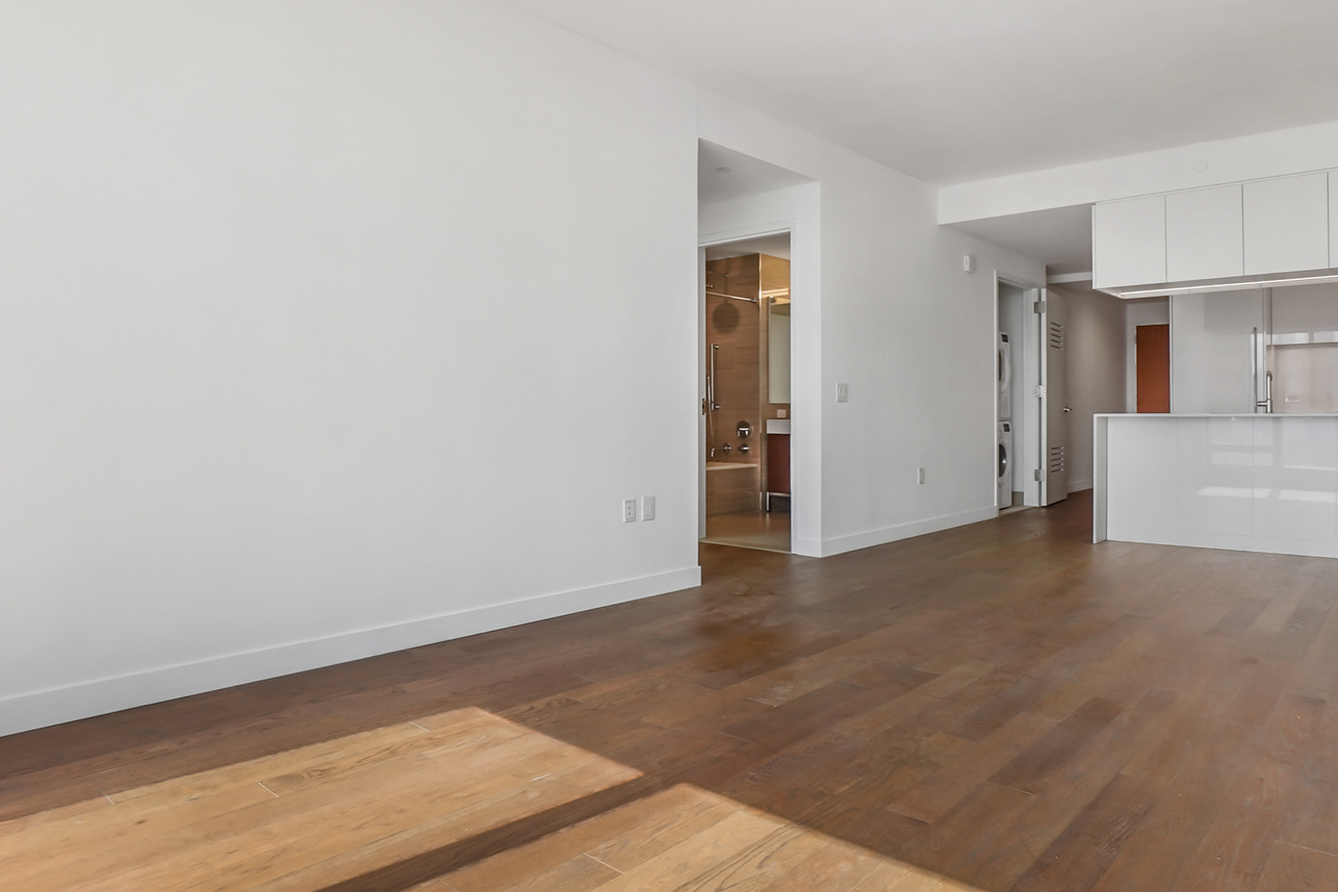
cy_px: 437
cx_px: 810
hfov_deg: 80.1
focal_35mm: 21
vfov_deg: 59.5
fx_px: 780
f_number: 9
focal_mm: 10
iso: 320
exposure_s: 1/100
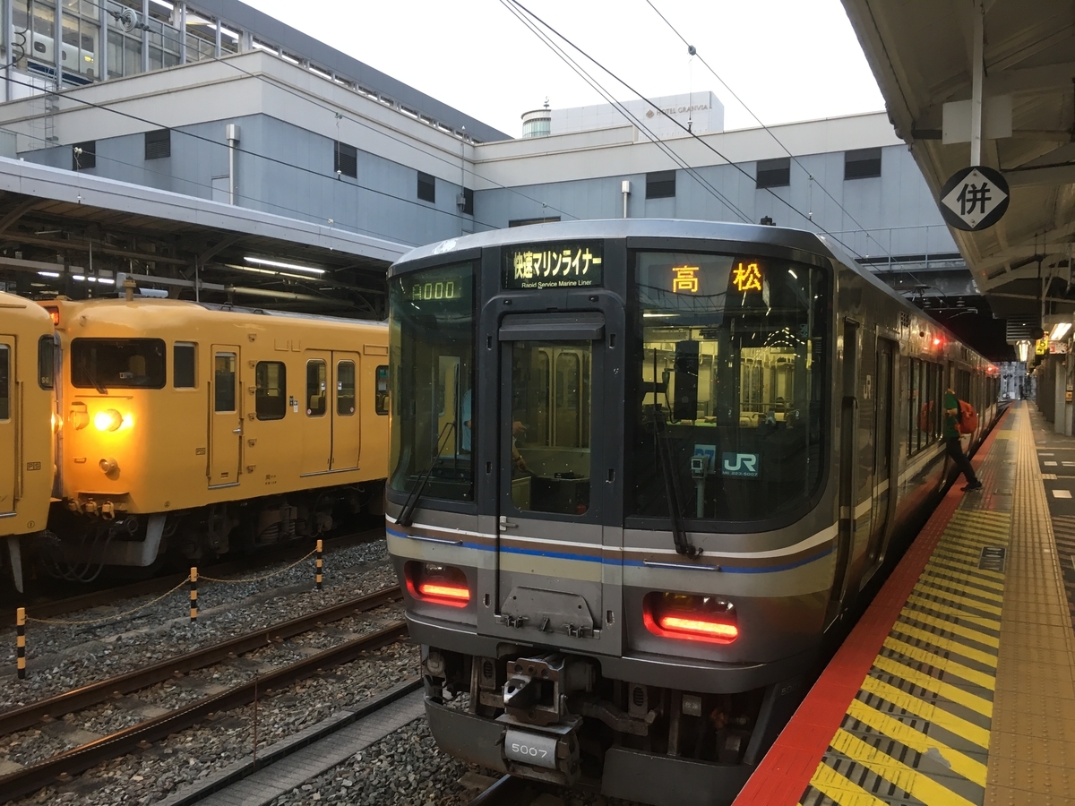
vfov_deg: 48.2
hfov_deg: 61.7
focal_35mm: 29
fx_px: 901
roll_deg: -1.5
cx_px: 538
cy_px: 403
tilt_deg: -0.4
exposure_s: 1/30
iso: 50
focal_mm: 4.15
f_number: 2.2
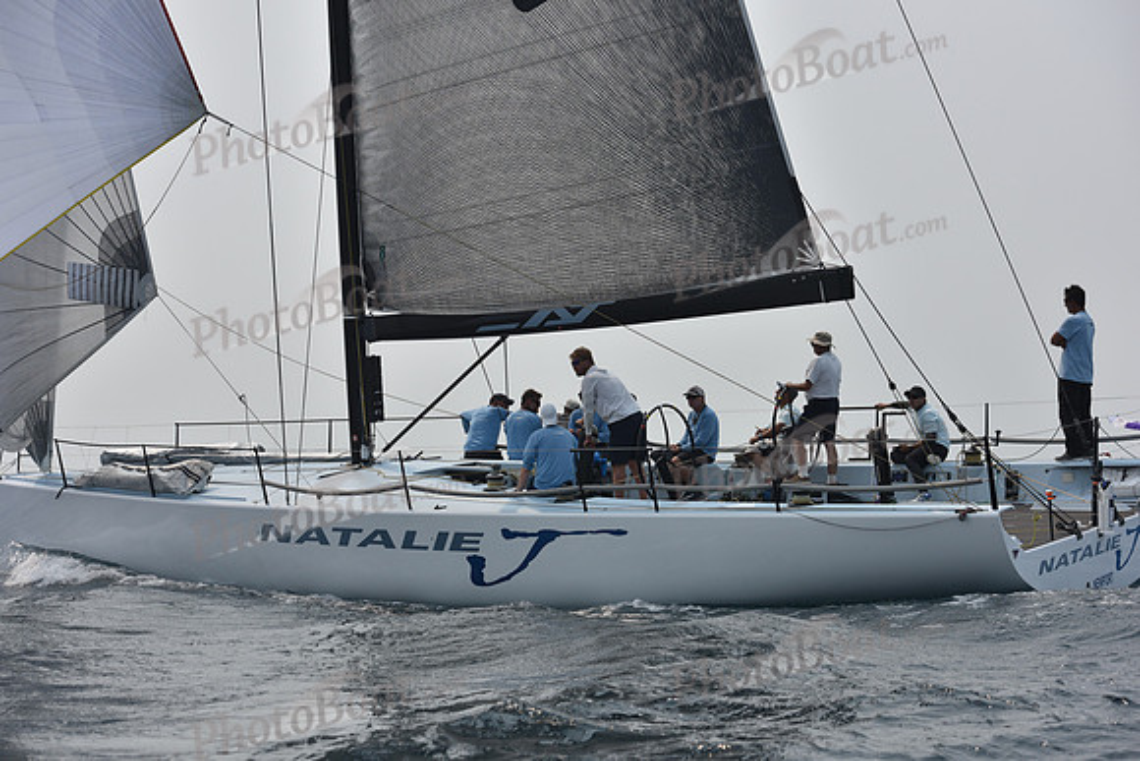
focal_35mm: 70
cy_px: 380
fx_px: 2217
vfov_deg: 19.5
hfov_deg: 28.8
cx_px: 570
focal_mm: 70
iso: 250
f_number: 5.6
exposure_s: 1/3200
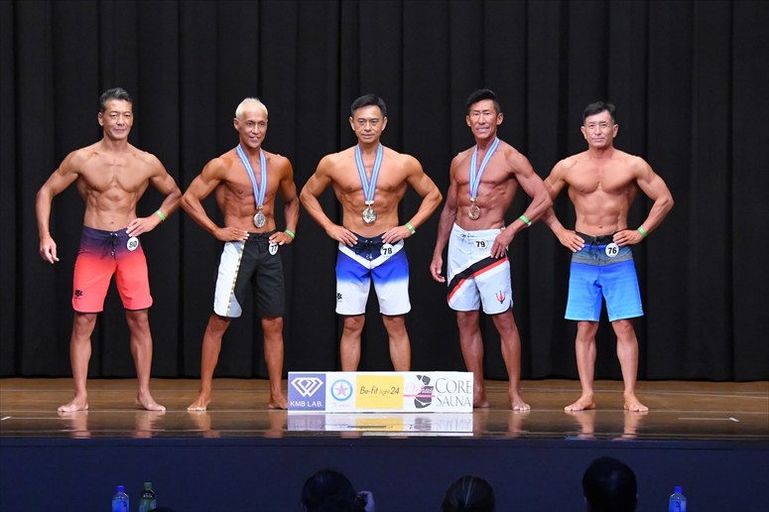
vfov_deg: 8.2
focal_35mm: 168
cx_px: 384
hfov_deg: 12.2
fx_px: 3587
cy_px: 256
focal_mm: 112
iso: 8000
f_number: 5.6
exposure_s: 1/400
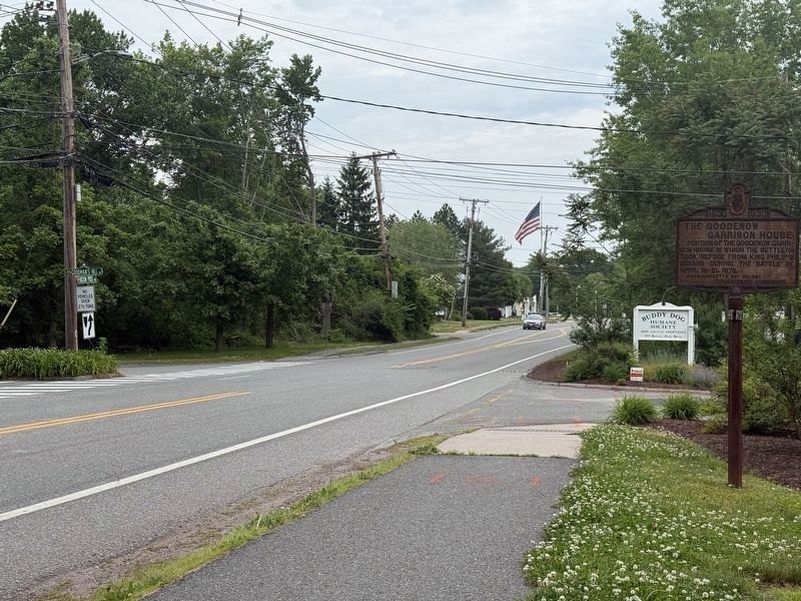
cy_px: 300
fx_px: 1111
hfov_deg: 39.7
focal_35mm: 48
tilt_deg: -0.1
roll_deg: -0.3
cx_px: 400
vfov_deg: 30.3
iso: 64
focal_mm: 6.76
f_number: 1.78
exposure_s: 1/4098
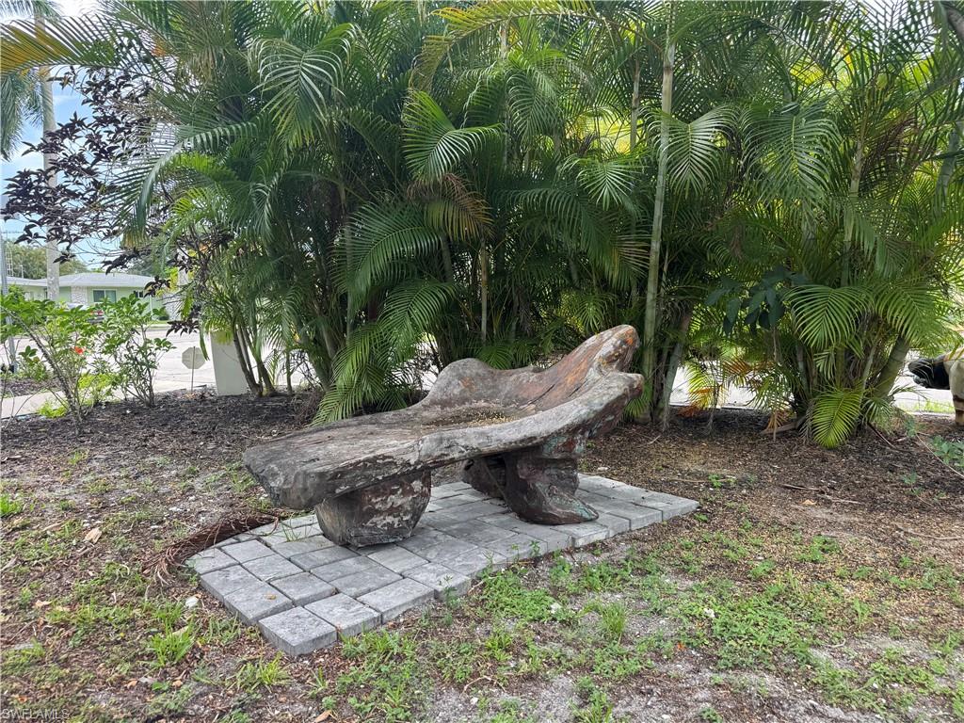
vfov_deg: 56.8
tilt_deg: -5.3
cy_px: 362
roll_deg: +1.1
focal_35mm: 24
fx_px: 668
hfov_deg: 71.6
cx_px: 482
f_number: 1.78
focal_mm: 6.76
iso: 80
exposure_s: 1/419
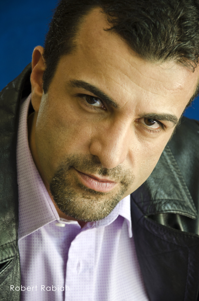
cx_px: 100
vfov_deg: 15.2
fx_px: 1124
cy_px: 150
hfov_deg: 10.1
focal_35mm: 135
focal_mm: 90
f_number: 5.6
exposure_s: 1/20
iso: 560
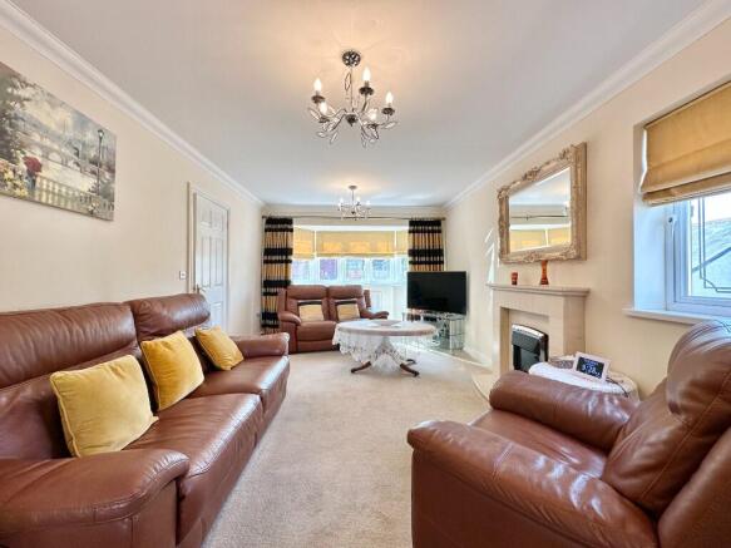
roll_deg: -0.1
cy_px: 274
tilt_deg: -0.1
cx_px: 366
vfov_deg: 85.7
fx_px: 296
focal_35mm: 14
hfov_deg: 102.1
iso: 50
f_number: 2.2
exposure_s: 1/100
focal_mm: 2.22
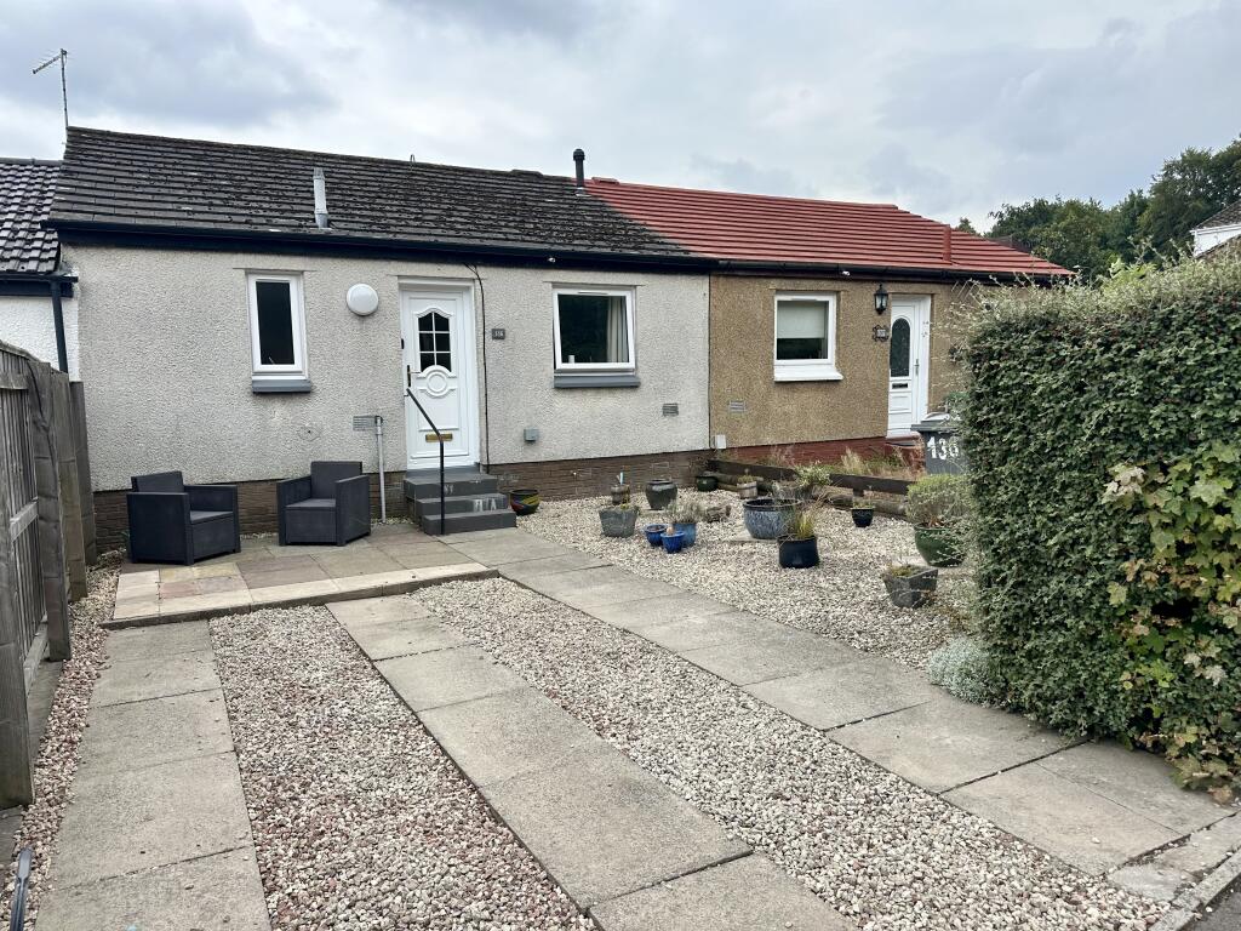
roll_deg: +1.4
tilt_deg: -6.3
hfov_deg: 71.6
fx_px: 860
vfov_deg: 56.8
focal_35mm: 24
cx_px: 620
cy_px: 466
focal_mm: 6.86
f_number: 1.78
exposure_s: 1/1473
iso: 80
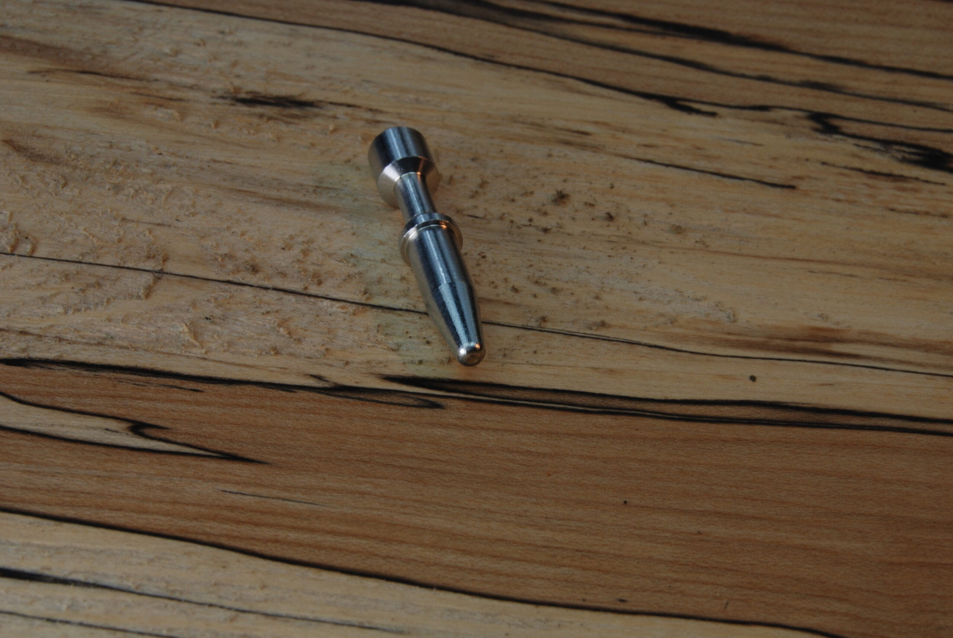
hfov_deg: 24.6
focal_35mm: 82
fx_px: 2187
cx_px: 476
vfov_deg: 16.6
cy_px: 319
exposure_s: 1/25
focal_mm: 55
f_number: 22
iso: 200
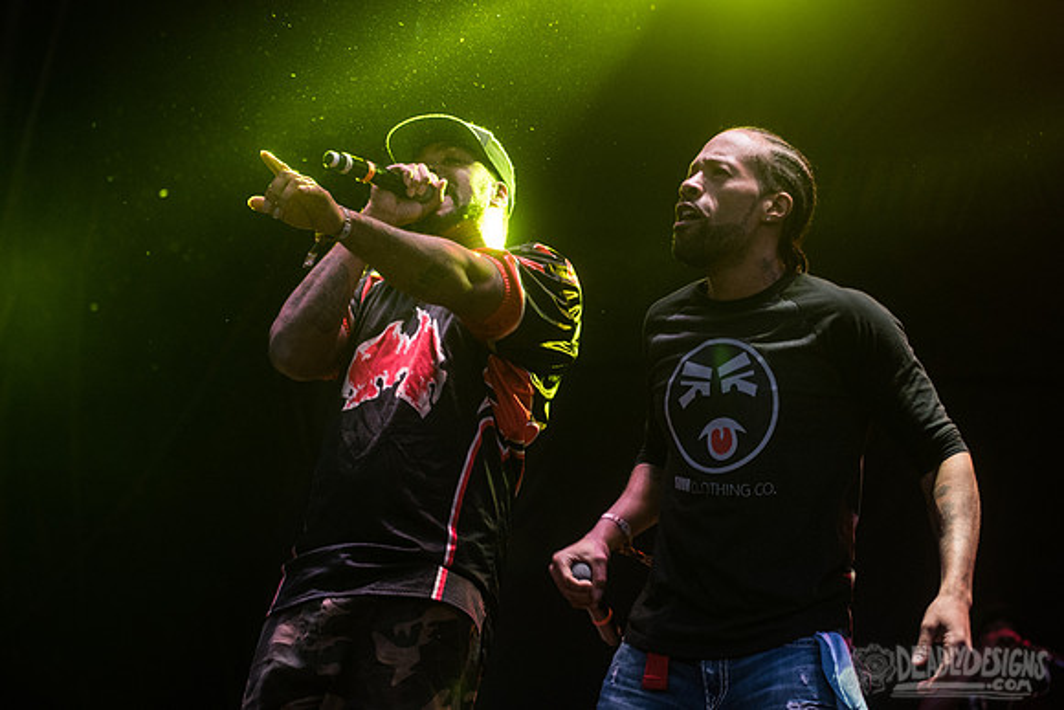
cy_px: 295
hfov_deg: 21.8
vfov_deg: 14.6
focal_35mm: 94
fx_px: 2766
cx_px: 596
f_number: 4
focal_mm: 80
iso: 1600
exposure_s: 1/160
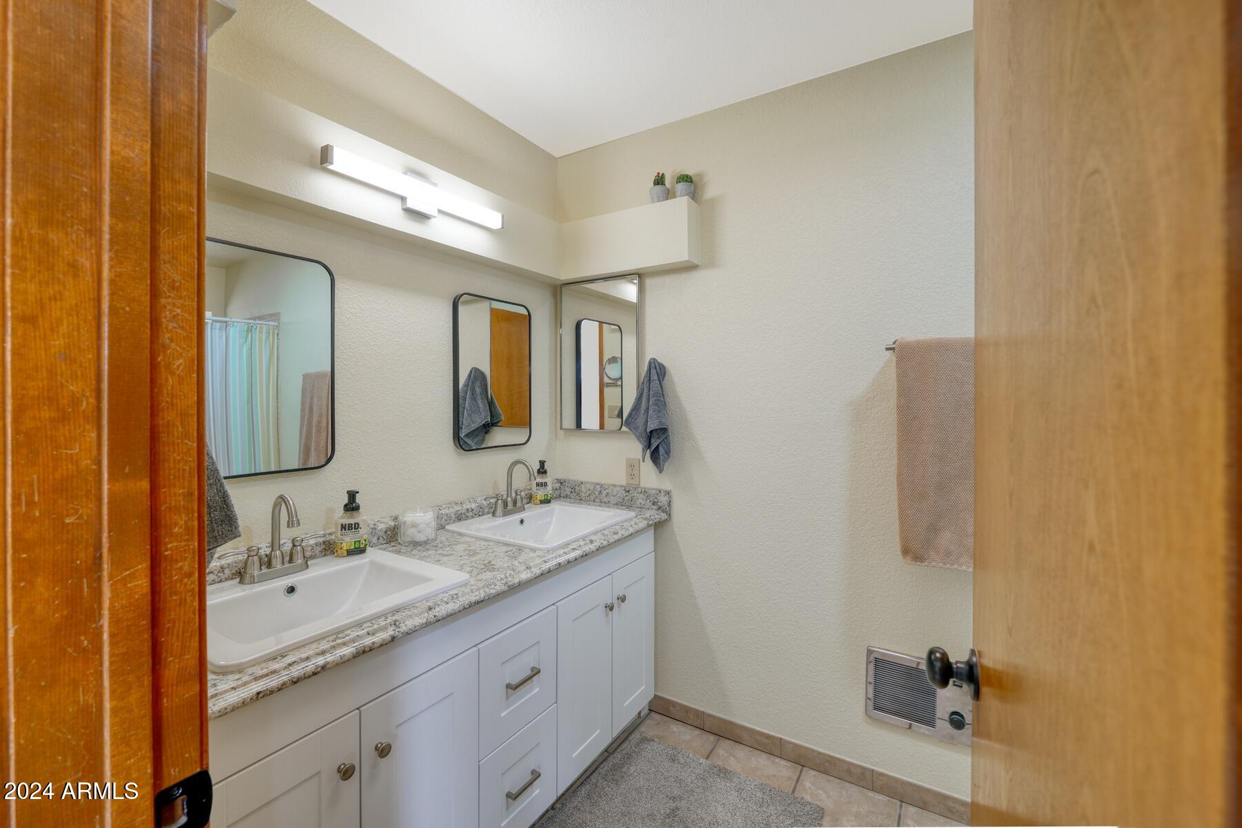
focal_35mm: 14
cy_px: 414
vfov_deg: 81.2
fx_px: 483
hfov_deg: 104.3
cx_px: 621
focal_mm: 14
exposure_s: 1/1.67
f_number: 9
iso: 400
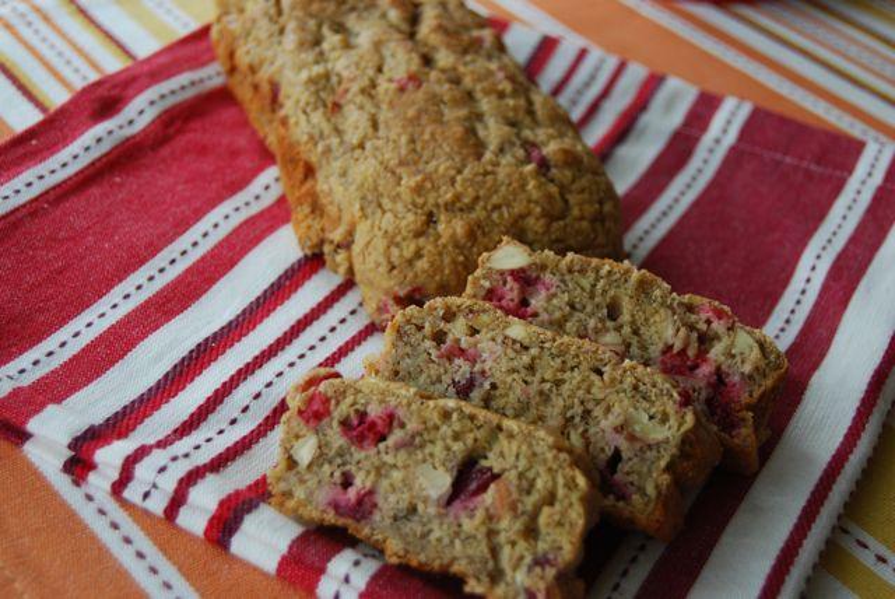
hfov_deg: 33.4
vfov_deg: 22.7
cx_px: 448
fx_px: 1493
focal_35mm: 60
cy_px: 300
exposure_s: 1/60
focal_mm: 40
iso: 200
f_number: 5
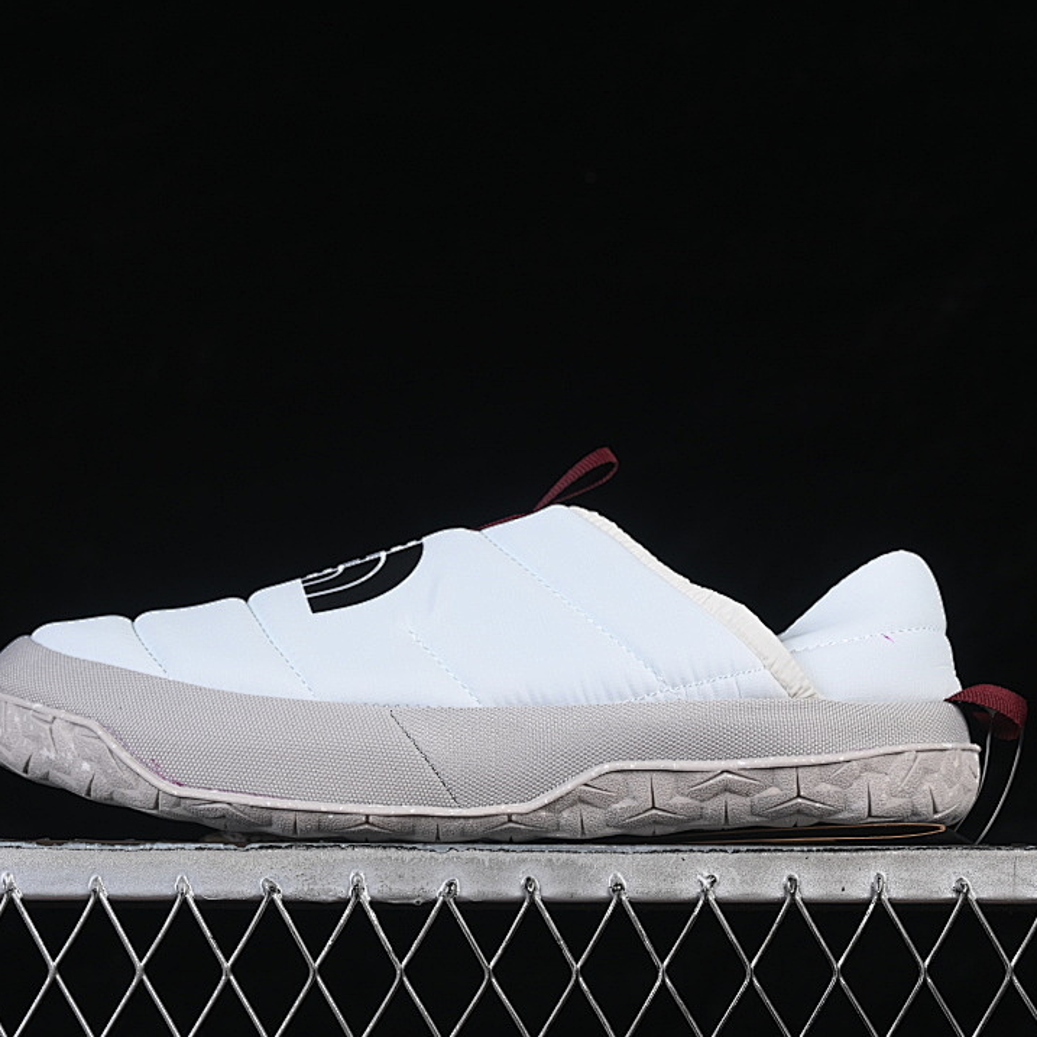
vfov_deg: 18.1
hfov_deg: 18.1
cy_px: 519
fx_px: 3254
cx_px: 498
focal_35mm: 96
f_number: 8
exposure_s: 1/100
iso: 160
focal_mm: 50
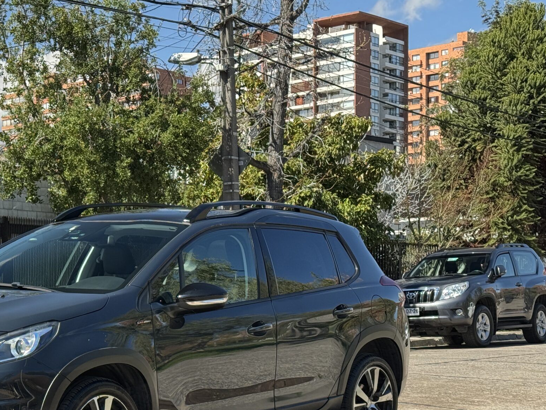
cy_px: 333
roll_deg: +0.9
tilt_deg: -1.0
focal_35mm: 79
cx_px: 104
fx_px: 1246
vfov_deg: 18.5
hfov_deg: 24.3
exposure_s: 1/832
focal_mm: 6.76
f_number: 1.78
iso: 64
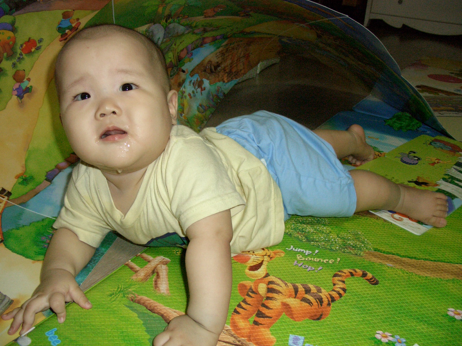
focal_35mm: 33
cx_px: 231
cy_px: 173
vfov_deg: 42.9
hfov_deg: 55.4
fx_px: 440
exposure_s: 1/60
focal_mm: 7.1
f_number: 2.8
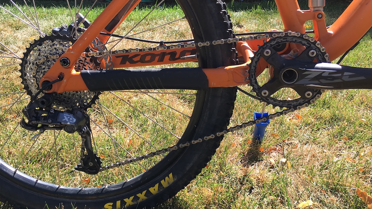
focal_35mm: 35
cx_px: 180
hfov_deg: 56.6
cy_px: 73
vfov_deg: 33.5
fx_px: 345
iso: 25
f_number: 2.2
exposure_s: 1/509
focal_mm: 4.15
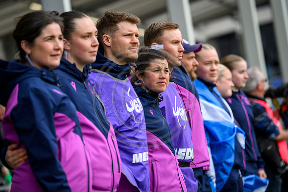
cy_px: 96
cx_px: 144
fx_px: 1400
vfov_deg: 7.9
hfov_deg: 11.7
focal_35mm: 175
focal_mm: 175
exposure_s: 1/1600
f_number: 4
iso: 500
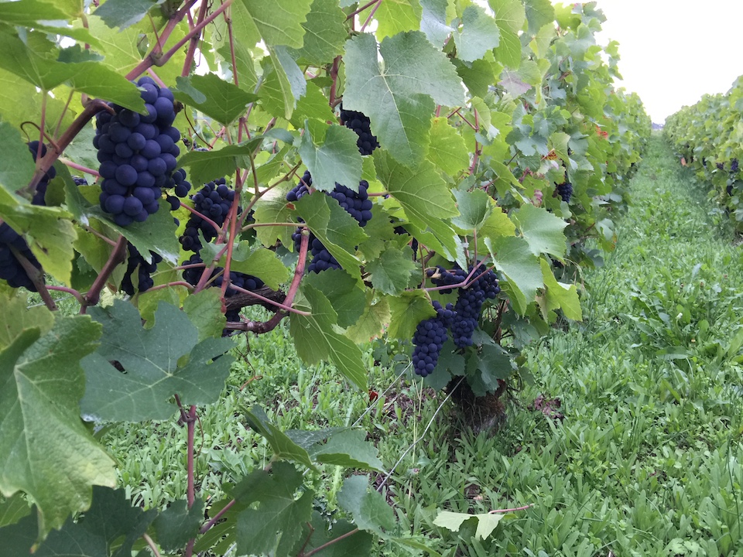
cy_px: 278
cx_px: 372
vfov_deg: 48.2
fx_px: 622
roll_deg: -4.6
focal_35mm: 29
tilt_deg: -2.8
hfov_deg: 61.7
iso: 50
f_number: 2.2
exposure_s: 1/30
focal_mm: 4.15
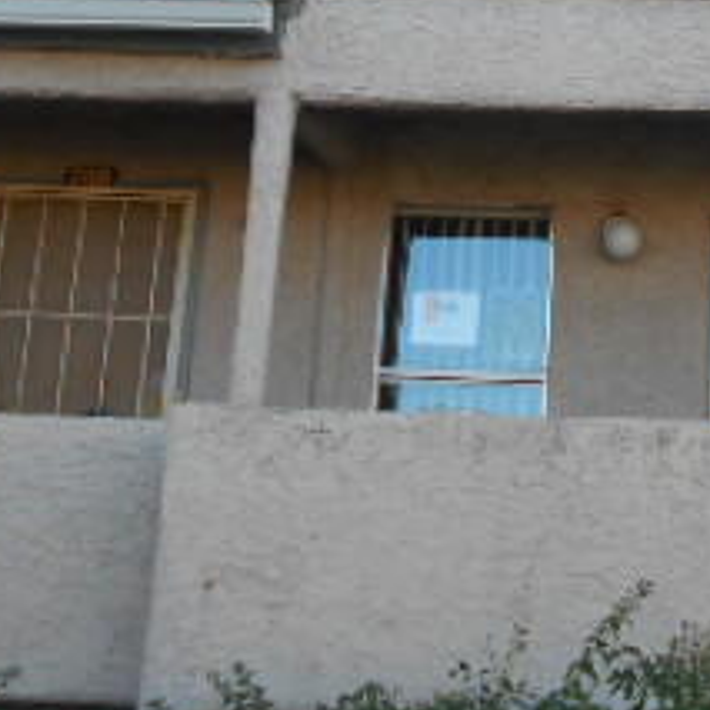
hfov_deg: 20.0
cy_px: -20
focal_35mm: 85
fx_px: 1972
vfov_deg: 19.7
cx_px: 647
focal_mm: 5.8
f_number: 3.6
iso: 80
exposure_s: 1/200
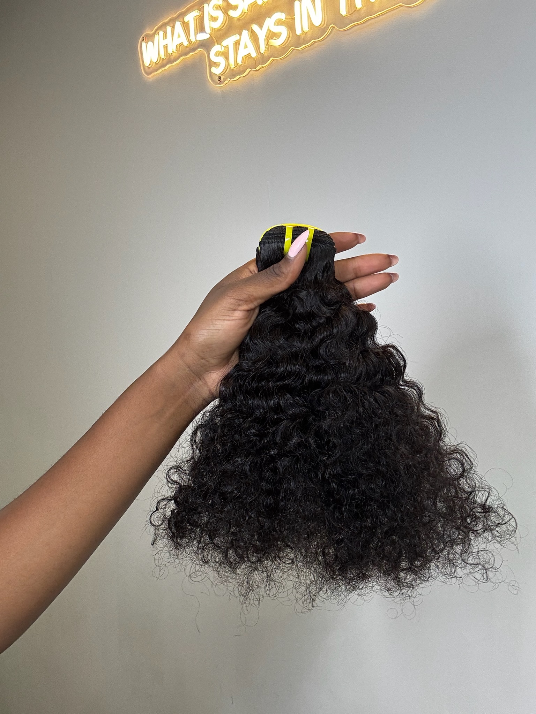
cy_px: 357
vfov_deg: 60.0
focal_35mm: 30
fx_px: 619
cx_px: 268
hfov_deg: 46.8
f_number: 1.9
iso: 50
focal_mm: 2.69
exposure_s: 1/100
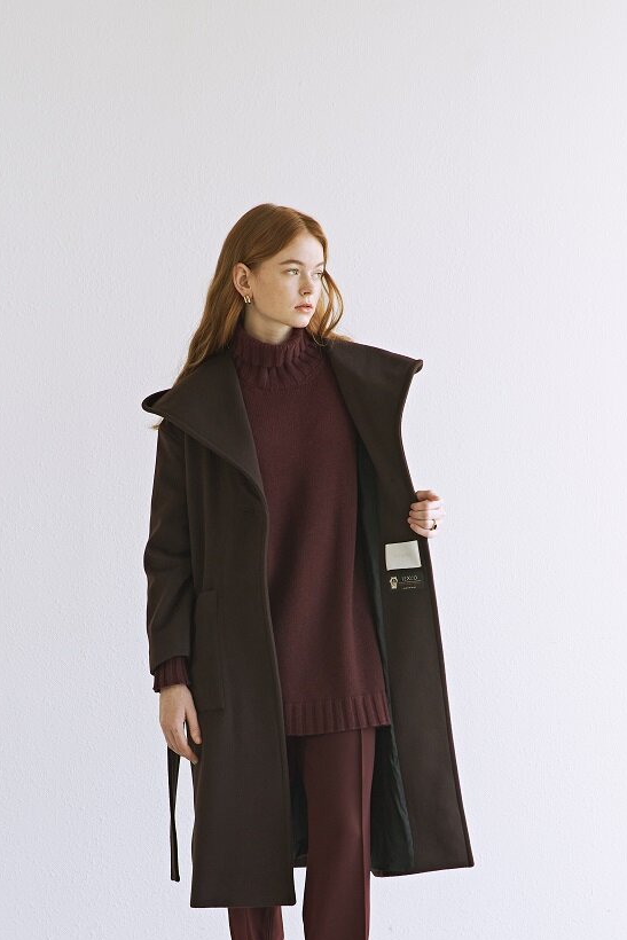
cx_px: 289
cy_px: 626
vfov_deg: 21.2
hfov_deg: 14.3
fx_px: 2507
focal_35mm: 96
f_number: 5.6
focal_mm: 70
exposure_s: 1/250
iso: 500
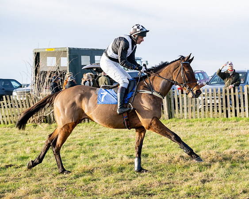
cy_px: 99
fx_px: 684
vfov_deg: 16.5
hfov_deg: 20.5
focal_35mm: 93
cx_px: 175
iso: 400
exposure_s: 1/1000
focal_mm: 70
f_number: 5
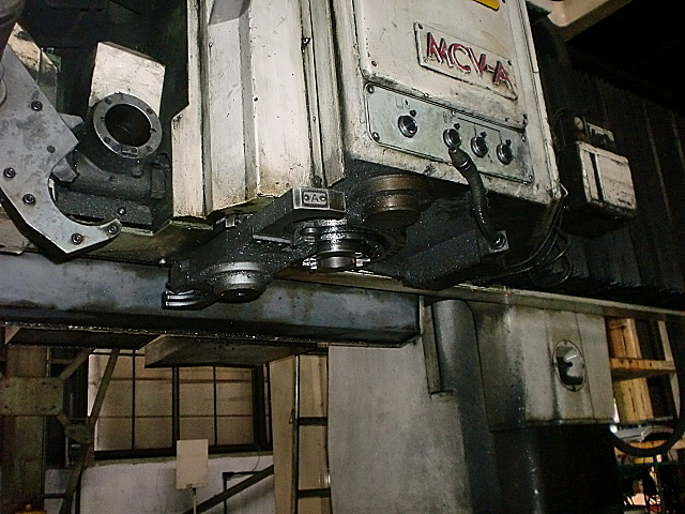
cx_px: 342
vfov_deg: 40.7
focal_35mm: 35
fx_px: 693
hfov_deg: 52.6
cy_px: 257
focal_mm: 6.3
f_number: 3.1
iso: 400
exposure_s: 1/40
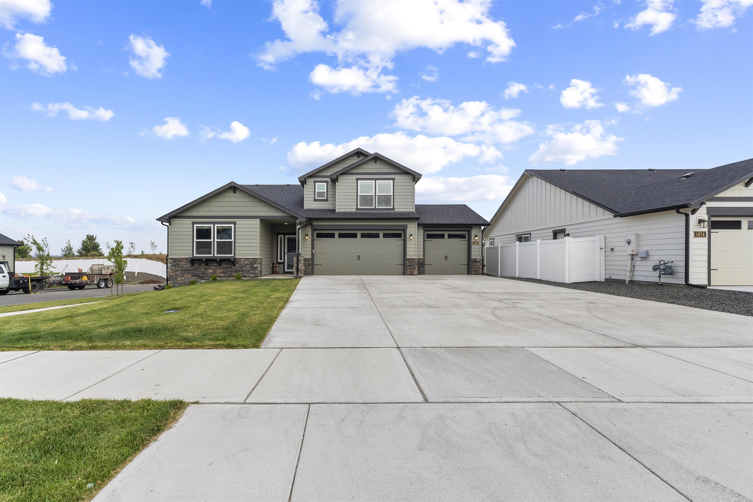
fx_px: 314
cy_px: 251
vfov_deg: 77.3
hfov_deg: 100.4
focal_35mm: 15
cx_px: 376
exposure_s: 1/750
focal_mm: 10
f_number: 8
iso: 250
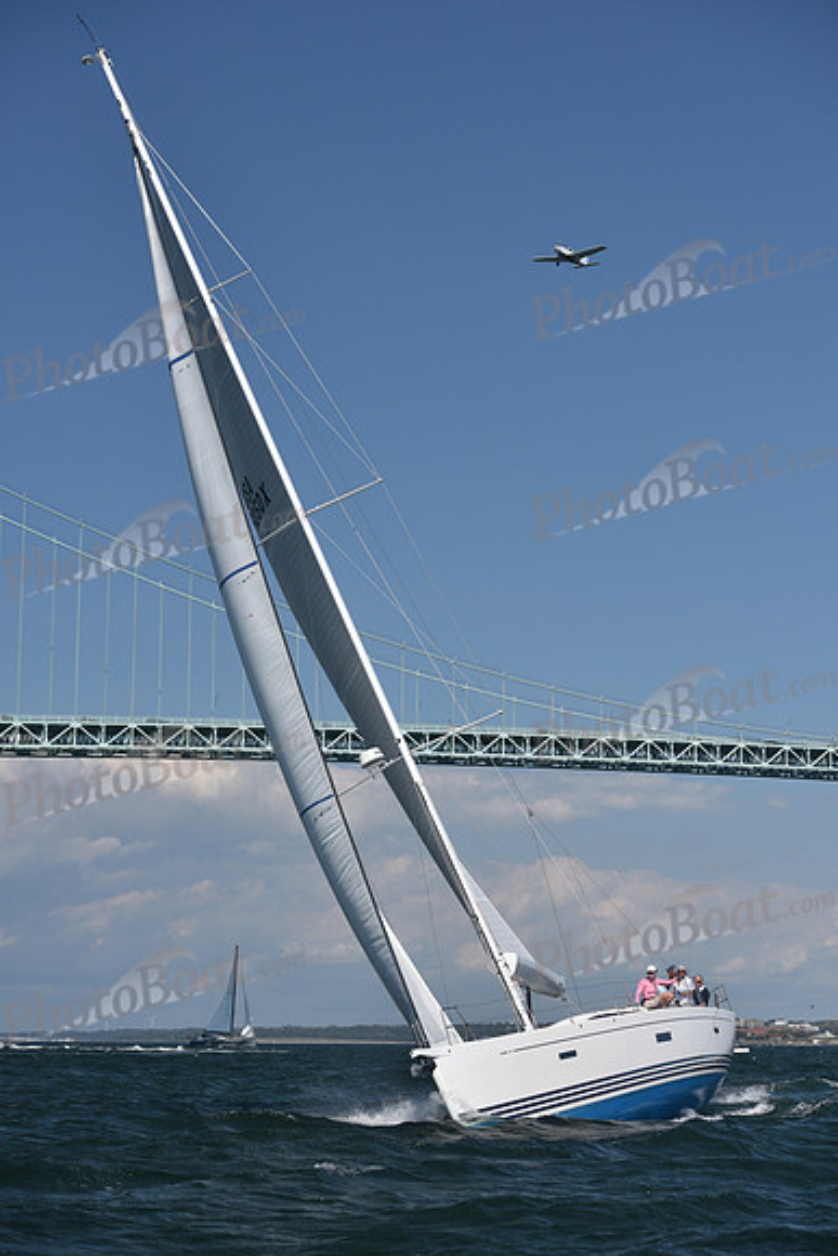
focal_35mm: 70
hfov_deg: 19.5
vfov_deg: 28.8
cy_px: 628
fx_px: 2443
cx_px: 419
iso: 250
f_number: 6.3
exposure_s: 1/1250
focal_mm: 70
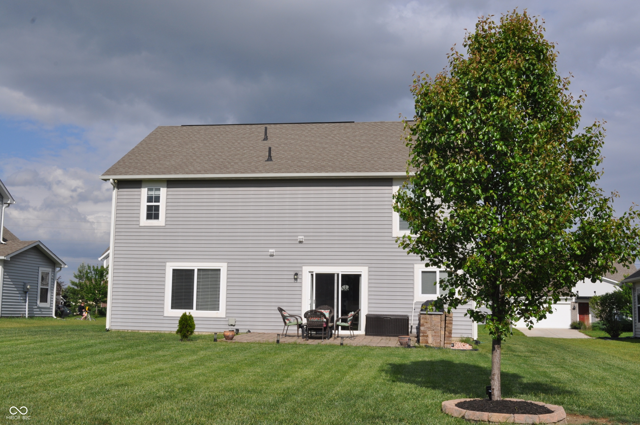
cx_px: 320
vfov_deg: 31.8
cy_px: 212
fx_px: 746
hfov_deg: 46.5
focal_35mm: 42
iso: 200
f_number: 14
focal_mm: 28
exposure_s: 1/200
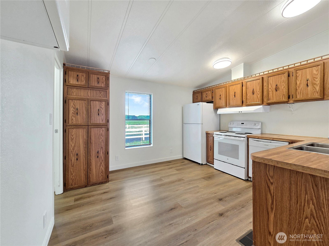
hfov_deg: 106.2
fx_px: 124
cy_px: 123
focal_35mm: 13
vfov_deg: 89.9
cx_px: 164
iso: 80
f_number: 2.2
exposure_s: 1/60
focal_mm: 2.2
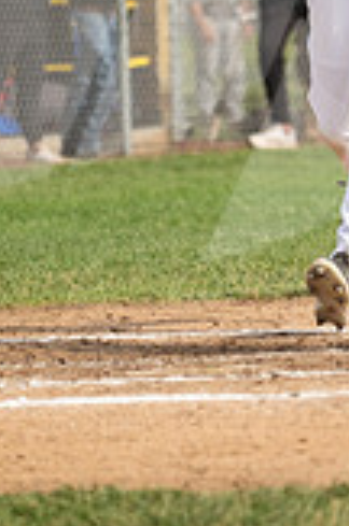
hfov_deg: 2.2
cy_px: -100
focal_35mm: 609
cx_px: 355
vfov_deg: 3.4
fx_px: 8893
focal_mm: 220
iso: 800
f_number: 5.3
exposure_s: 1/2500
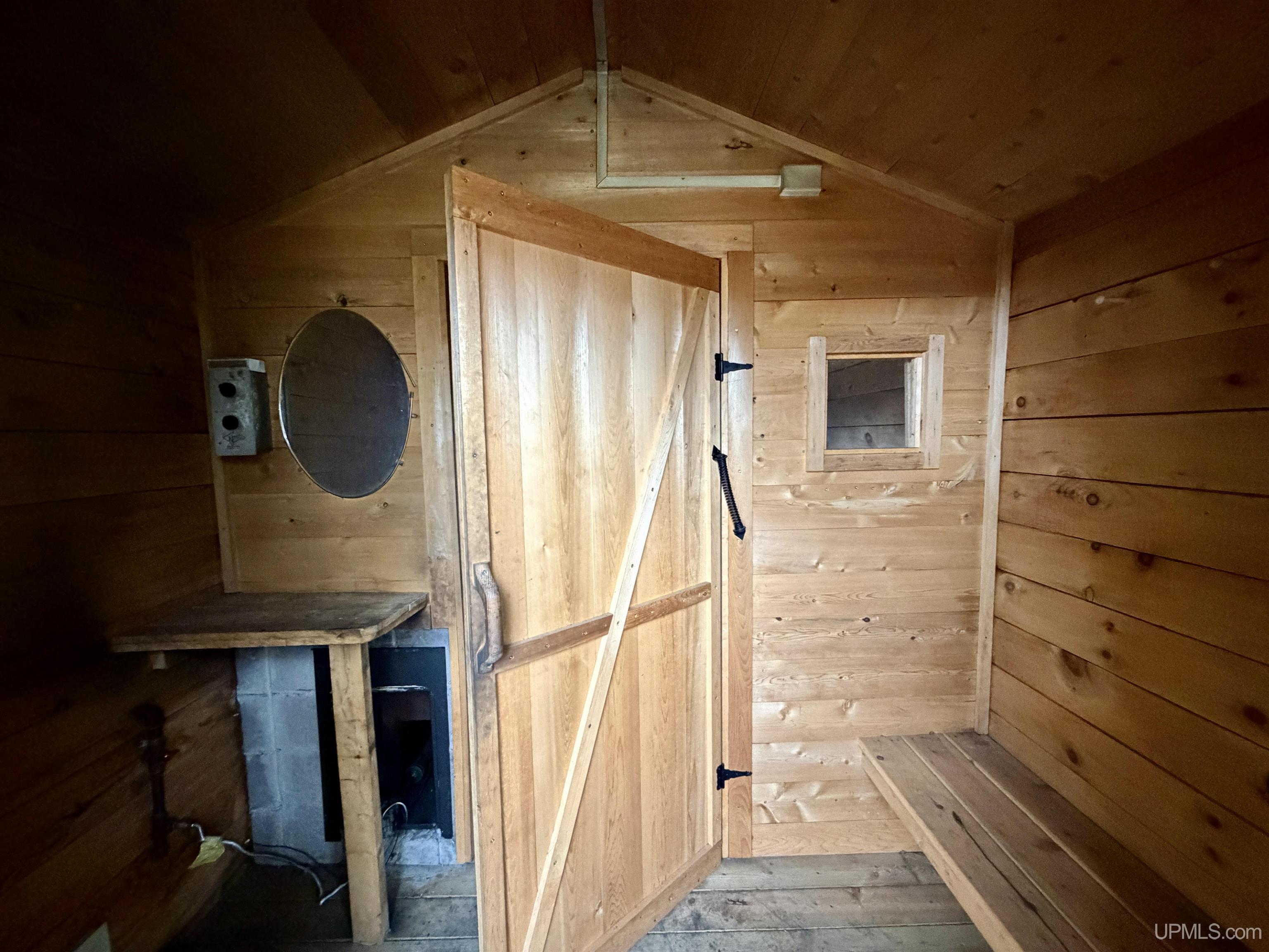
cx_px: 634
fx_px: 513
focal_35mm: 14
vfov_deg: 85.7
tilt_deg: -3.4
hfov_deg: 102.1
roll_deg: -1.3
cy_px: 476
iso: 1000
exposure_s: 1/60
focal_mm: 2.22
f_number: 2.2
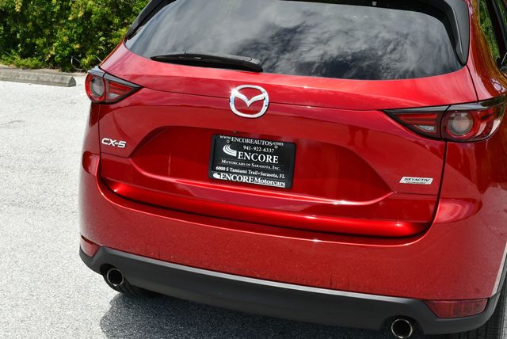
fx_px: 818
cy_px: 170
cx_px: 254
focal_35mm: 58
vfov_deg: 23.4
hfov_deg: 34.5
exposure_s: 1/250
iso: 160
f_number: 8
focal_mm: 29
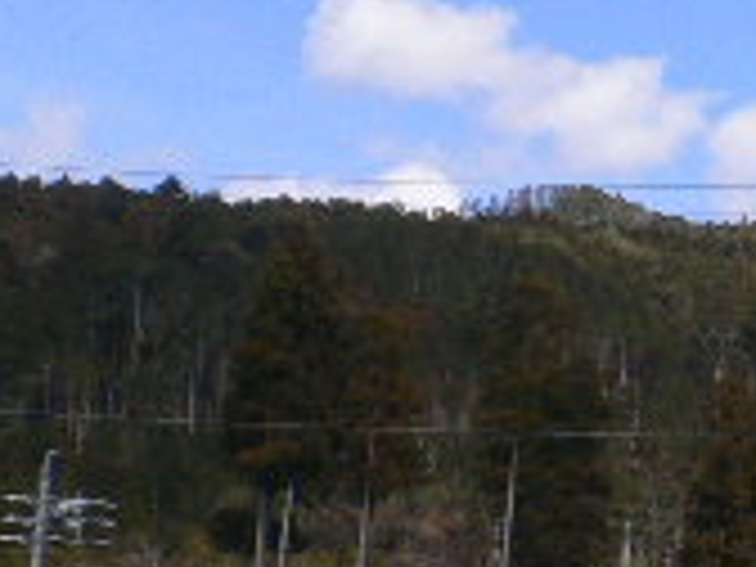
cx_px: 1418
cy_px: 652
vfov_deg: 11.0
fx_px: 2905
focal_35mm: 133
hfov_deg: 13.2
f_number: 5.6
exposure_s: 1/400
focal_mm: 5.8
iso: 100
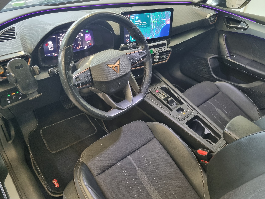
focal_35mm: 26
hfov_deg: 67.3
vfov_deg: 53.1
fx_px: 199
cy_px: 100
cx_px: 132
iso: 640
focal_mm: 5.4
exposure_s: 1/50
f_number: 1.8
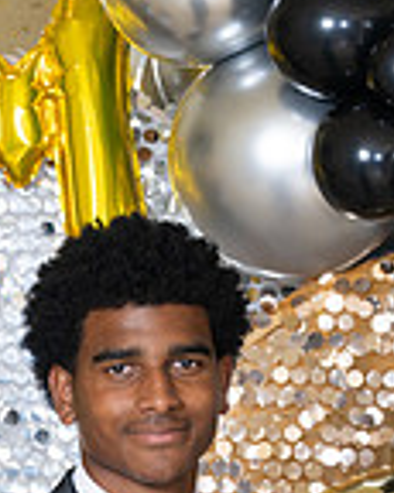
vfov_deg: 3.3
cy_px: 716
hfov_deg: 2.6
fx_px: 8580
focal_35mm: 588
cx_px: 93
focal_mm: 200
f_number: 8
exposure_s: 1/100
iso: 320
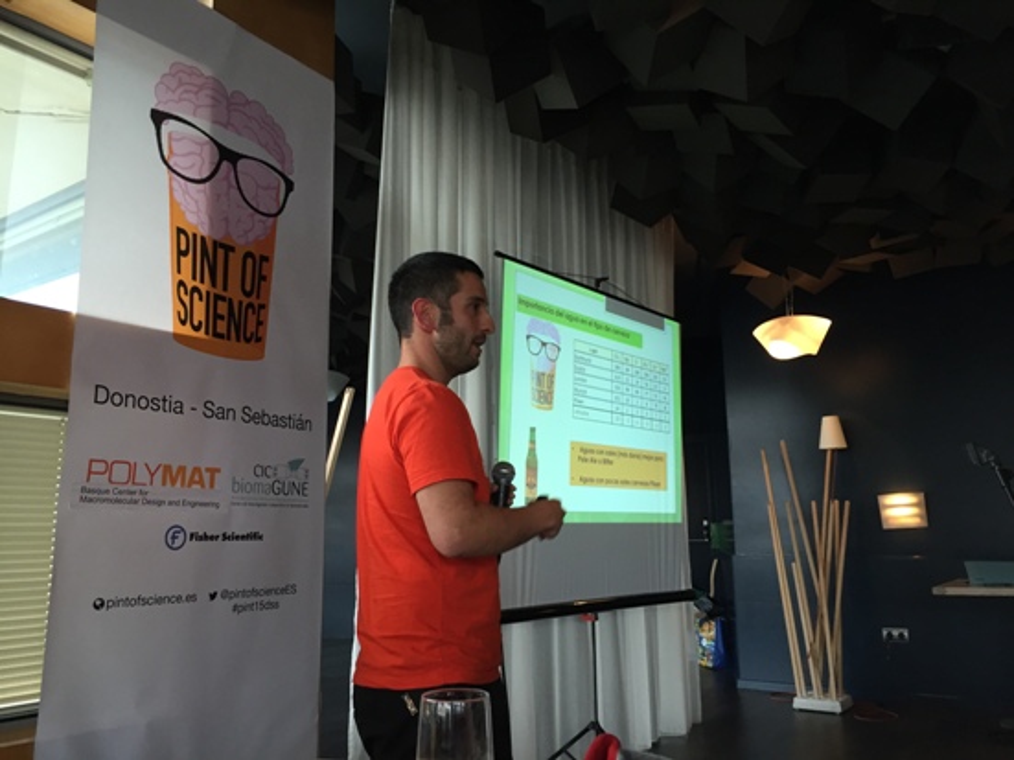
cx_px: 507
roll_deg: -0.1
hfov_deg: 61.7
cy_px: 380
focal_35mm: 29
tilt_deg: +12.0
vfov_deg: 48.2
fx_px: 849
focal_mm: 4.15
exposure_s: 1/30
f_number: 2.2
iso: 100
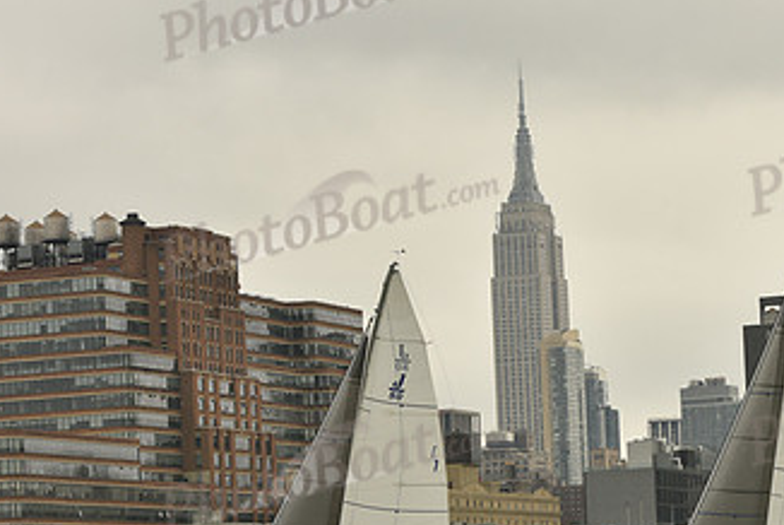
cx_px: 625
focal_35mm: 153
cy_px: 312
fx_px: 3335
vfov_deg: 9.0
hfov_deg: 13.3
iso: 320
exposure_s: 1/1250
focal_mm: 86
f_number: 8
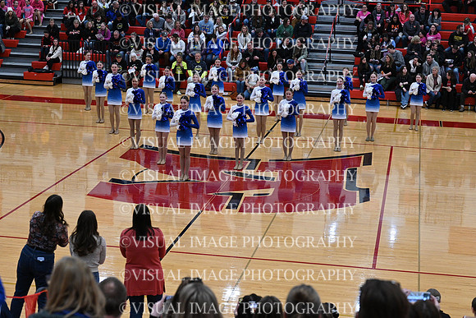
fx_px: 926
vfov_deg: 19.5
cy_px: 159
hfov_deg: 28.8
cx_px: 238
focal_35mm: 70
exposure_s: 1/400
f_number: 4
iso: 4000
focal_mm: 70
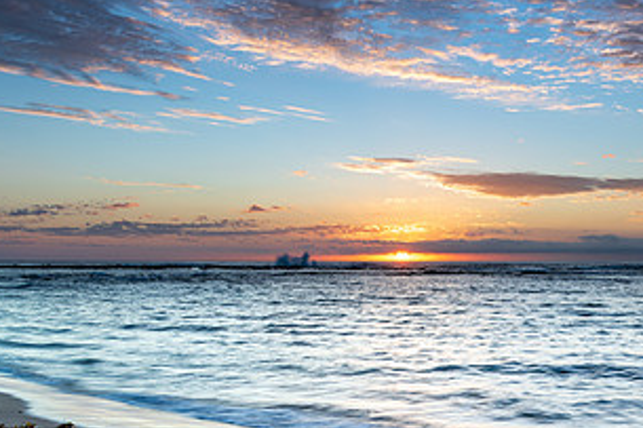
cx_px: 442
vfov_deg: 27.4
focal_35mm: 49
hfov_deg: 39.8
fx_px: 875
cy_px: 163
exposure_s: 1/5
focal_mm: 24
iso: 31
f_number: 8
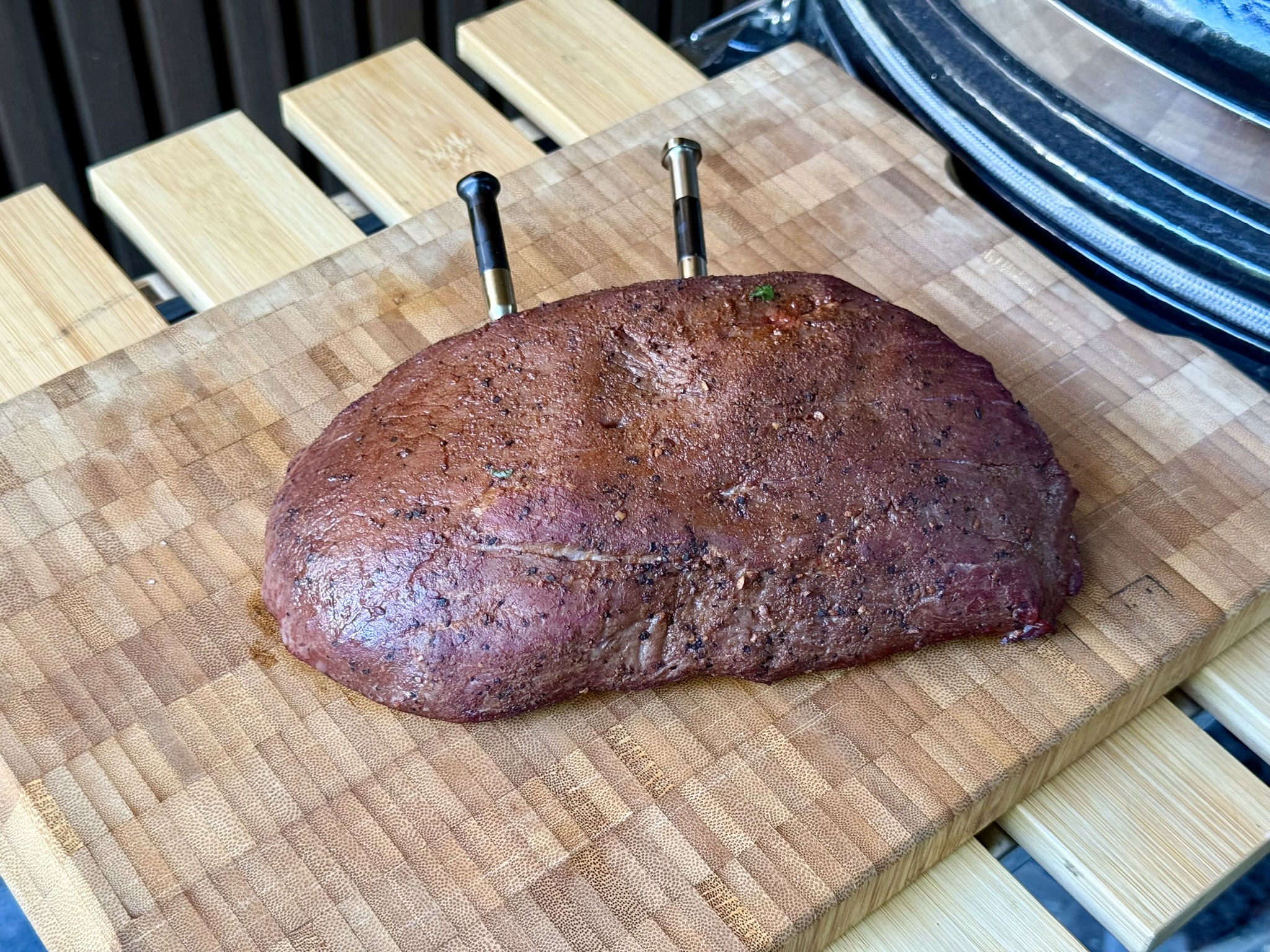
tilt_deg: -49.9
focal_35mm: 48
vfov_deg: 30.3
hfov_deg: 39.7
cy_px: 476
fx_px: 1761
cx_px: 635
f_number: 1.78
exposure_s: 1/60
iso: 160
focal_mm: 6.76
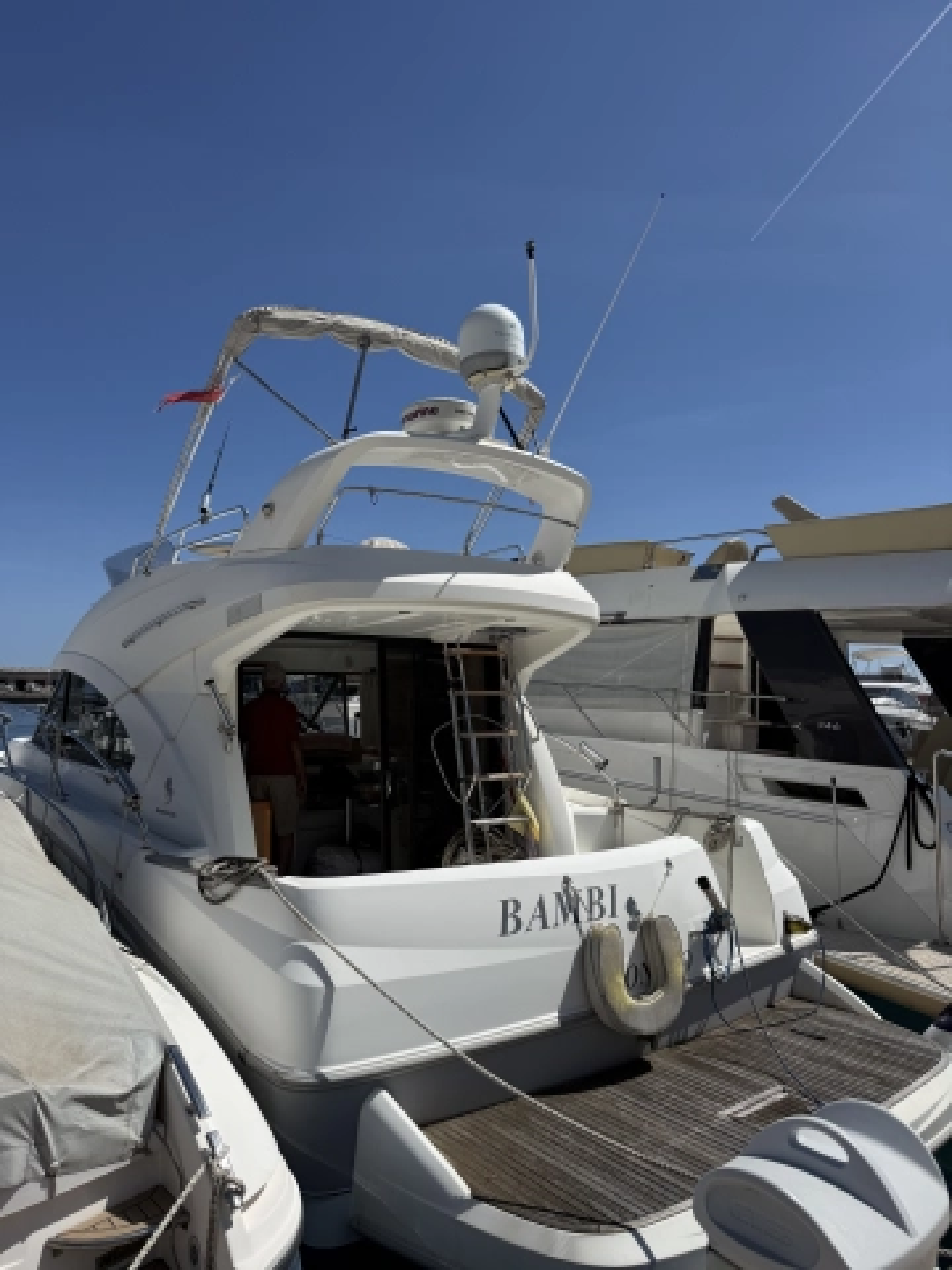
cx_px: 476
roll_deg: -2.8
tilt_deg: +4.0
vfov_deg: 71.6
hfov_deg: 56.8
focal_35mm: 24
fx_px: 880
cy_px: 635
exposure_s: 1/10309
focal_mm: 6.76
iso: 80
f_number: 1.78
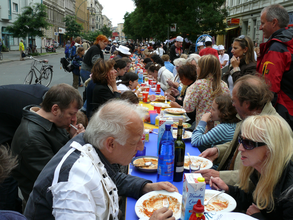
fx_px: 313
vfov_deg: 38.7
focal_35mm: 37
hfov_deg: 50.1
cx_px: 146
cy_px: 110
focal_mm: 7.9
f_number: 5
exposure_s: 1/200
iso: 100
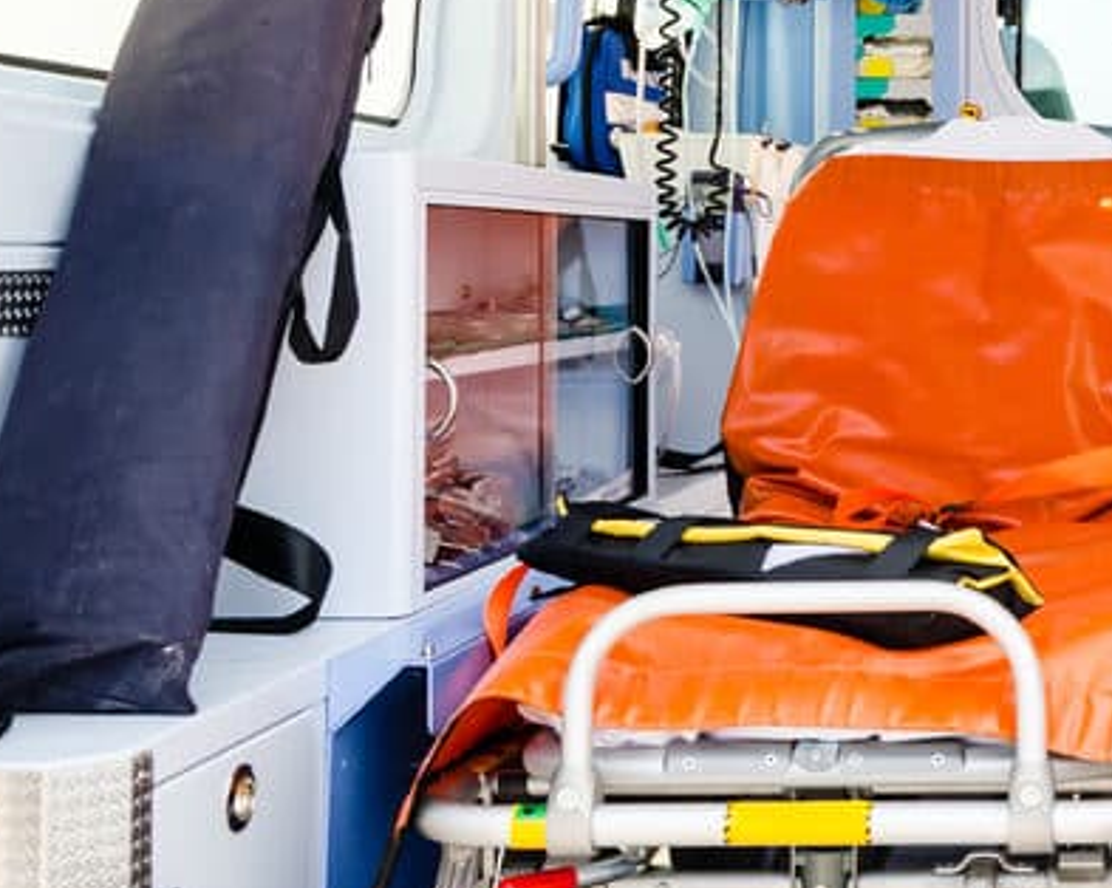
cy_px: 441
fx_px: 2047
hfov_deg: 26.3
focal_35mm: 62
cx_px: 1406
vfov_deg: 24.5
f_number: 5.6
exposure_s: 1/125
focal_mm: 17
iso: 100
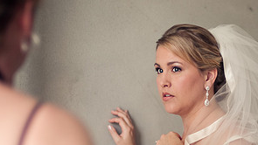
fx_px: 705
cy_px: 134
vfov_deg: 11.7
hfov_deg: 20.4
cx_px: 225
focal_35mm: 103
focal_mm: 50
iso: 400
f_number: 1.6
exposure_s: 1/250
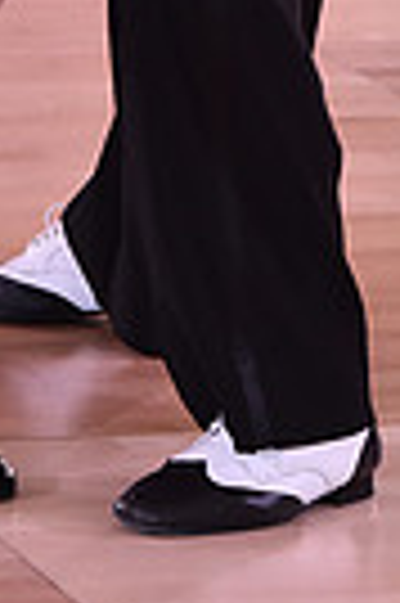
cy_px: -652
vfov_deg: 3.8
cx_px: -34
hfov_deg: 2.5
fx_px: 9056
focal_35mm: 542
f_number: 5.6
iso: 2000
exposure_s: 1/250
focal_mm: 125
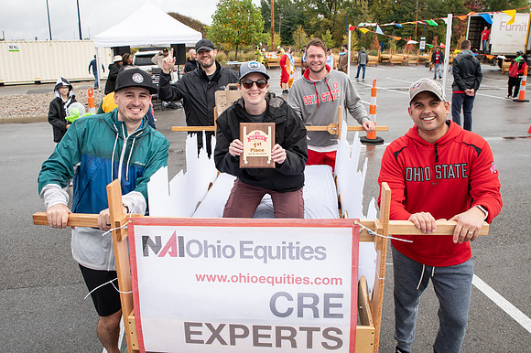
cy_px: 156
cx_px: 261
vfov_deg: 45.7
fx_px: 418
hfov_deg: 64.8
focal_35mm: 28
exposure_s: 1/400
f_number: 6.3
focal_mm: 24
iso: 400
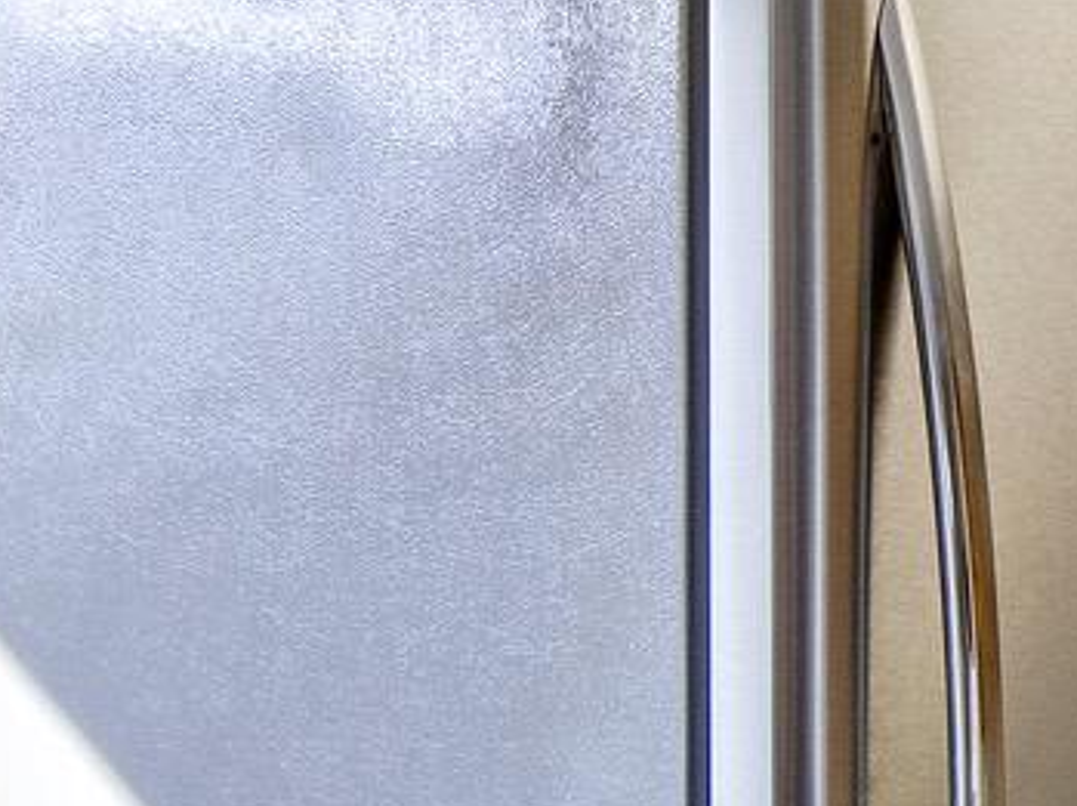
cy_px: 562
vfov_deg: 13.1
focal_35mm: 113
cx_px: 1491
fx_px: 3512
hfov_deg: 16.3
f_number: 7.1
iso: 320
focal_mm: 20
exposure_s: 1/40
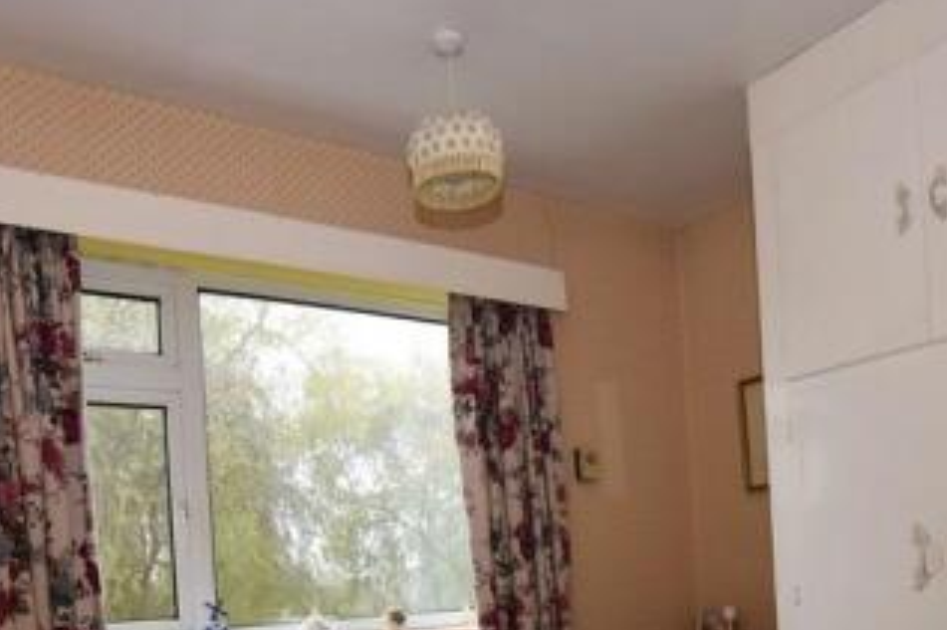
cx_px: 515
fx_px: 815
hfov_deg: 60.2
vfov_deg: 38.7
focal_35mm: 31
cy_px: 590
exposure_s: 1/80
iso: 800
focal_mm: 10
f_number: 4.5
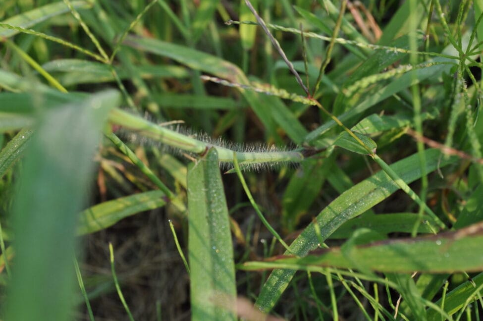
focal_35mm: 63
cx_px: 238
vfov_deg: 21.5
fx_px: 844
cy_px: 156
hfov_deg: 31.9
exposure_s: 1/160
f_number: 8
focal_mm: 40
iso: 200
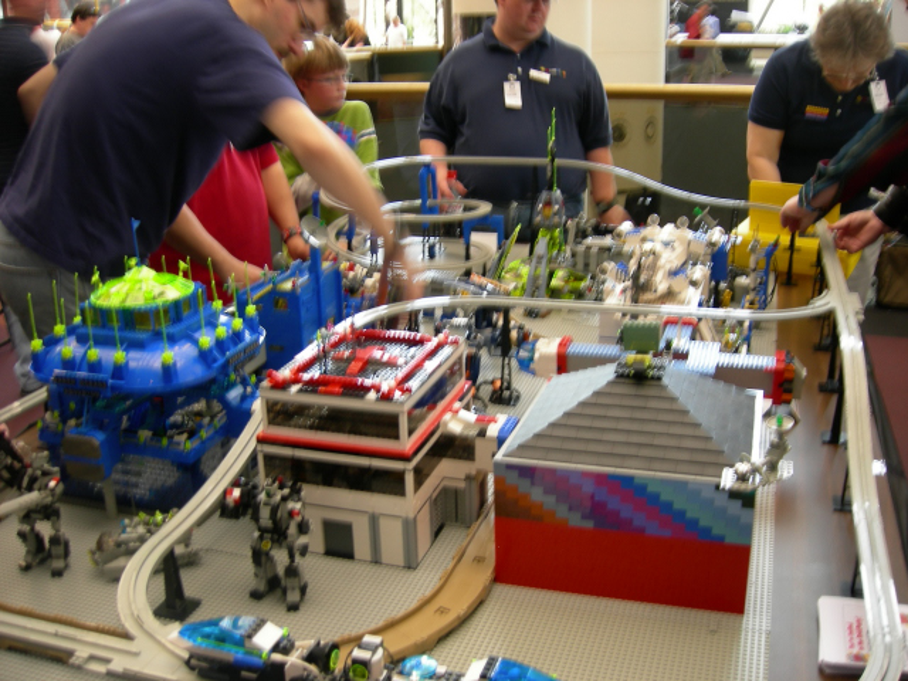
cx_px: 454
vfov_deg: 39.7
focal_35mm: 36
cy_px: 340
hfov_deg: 51.4
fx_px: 944
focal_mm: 7.5
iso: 64
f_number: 2.7
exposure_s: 1/5.4
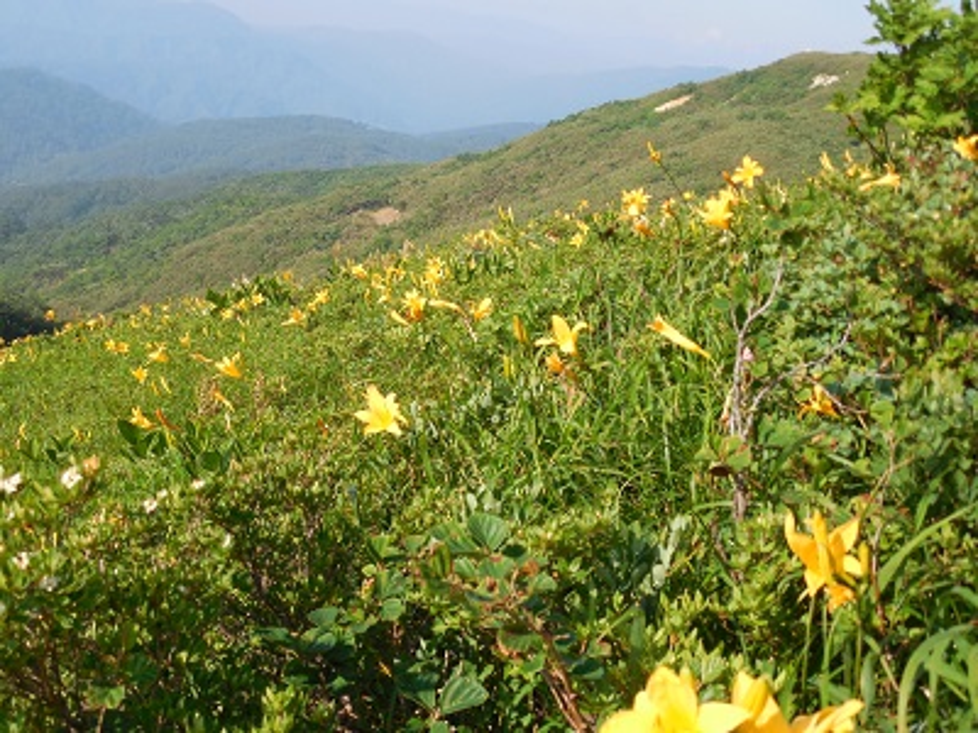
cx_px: 489
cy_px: 366
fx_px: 1215
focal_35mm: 43
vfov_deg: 33.6
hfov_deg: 43.9
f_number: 3.9
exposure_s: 1/500
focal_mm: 7.8
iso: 125
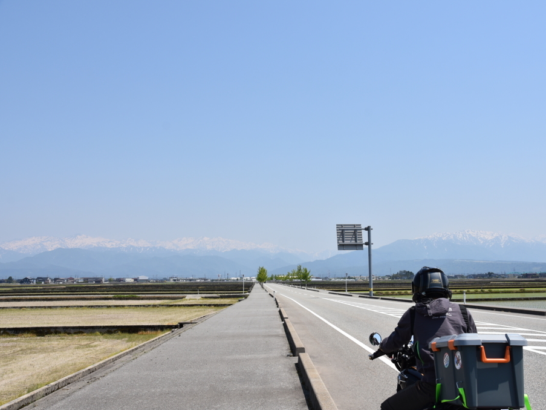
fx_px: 568
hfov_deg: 51.3
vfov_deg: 39.6
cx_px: 299
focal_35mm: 36
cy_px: 204
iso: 160
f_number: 8
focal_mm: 22
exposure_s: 1/500
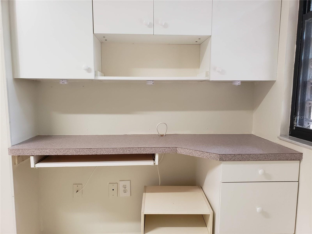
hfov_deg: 67.3
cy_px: 117
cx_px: 156
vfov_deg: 53.1
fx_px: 234
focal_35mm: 26
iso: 250
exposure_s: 1/40
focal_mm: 4.3
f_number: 2.4
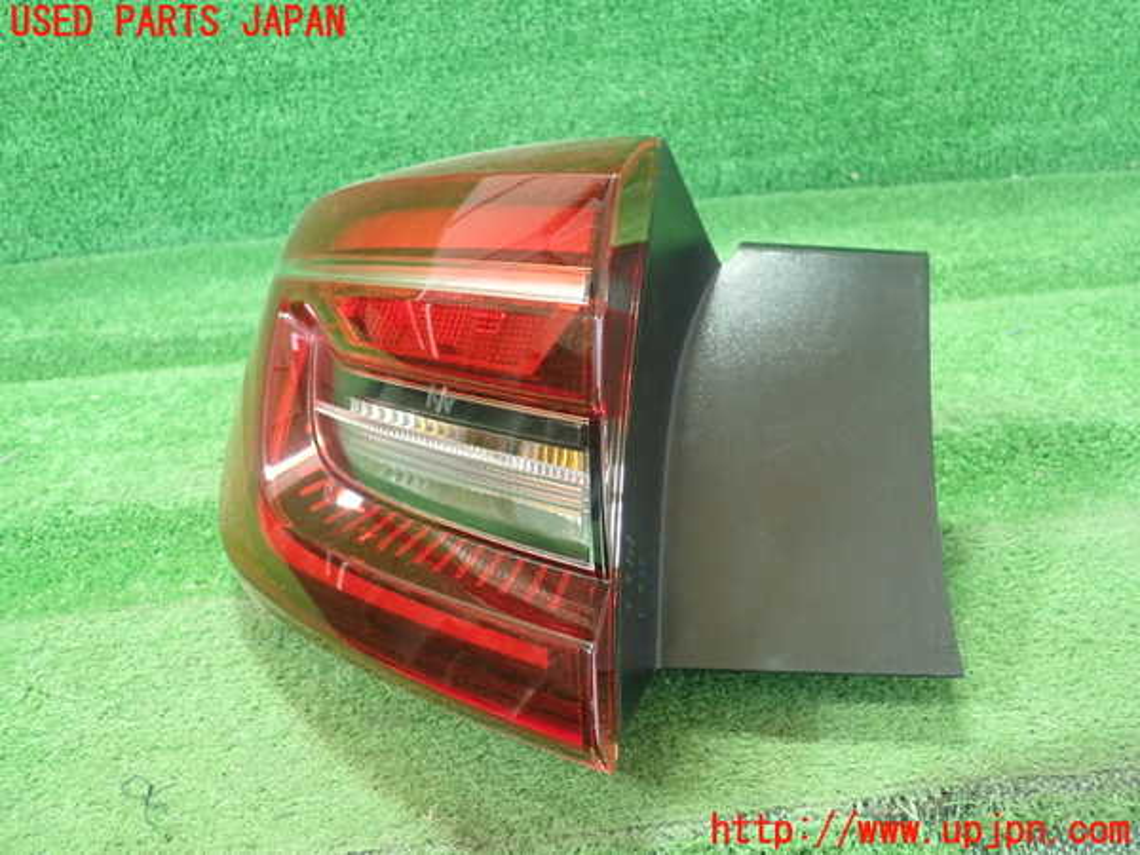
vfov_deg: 46.8
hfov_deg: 60.0
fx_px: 988
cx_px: 570
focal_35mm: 30
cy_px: 428
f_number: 2.3
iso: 800
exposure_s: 1/100
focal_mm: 5.5
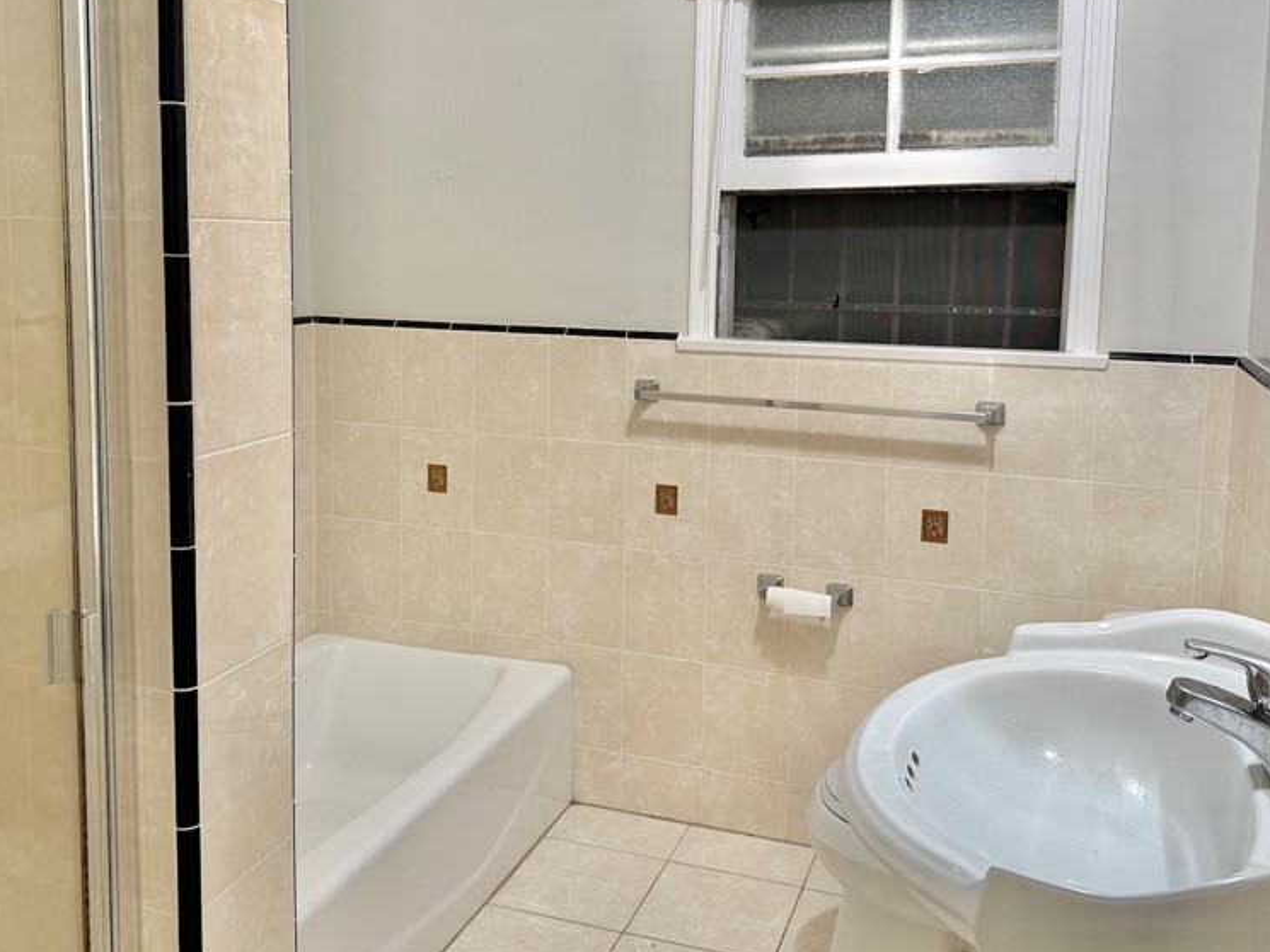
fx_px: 1211
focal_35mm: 33
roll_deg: -1.0
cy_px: 359
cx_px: 593
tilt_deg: -6.1
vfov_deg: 42.6
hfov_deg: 55.3
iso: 125
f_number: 1.78
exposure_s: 1/60
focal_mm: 6.76
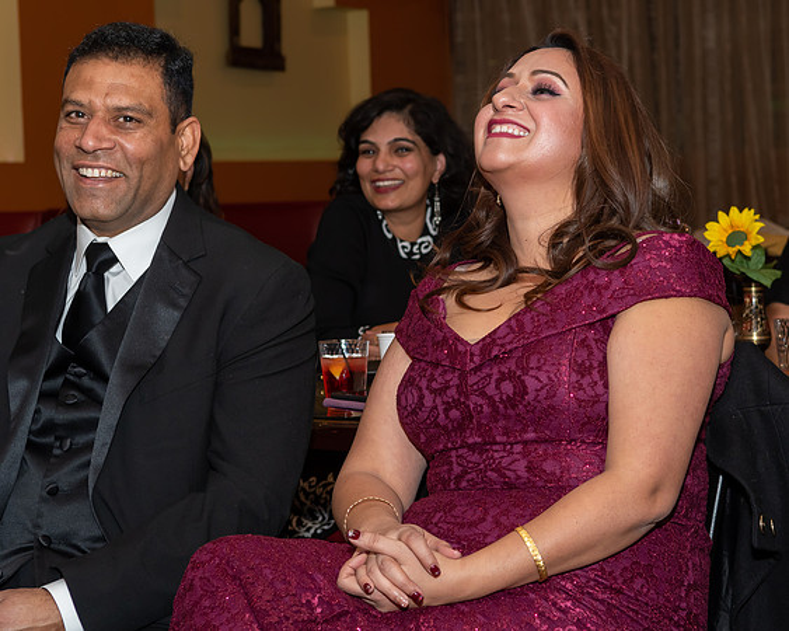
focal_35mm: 94
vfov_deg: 16.3
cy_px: 288
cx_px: 528
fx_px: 2201
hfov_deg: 20.3
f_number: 5.6
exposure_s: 1/250
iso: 500
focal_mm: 50
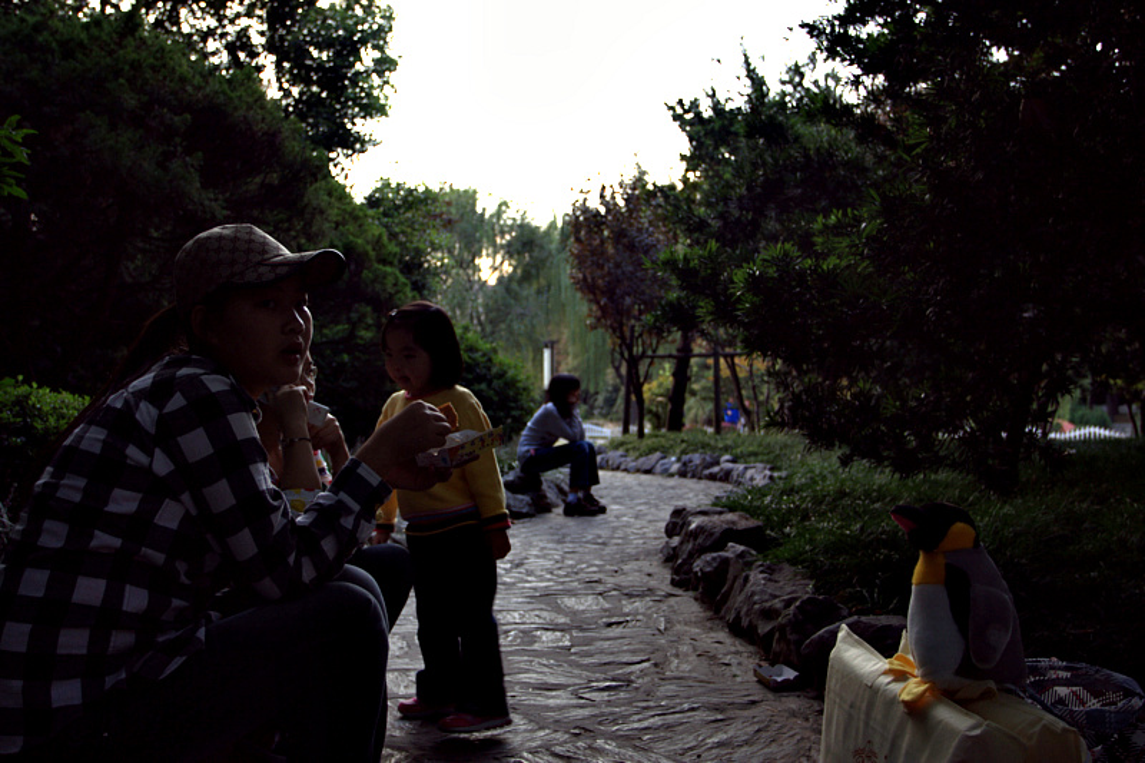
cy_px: 382
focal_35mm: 41
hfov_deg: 47.4
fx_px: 1304
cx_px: 572
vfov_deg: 32.6
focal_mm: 26
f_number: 4
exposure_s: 1/25
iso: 200
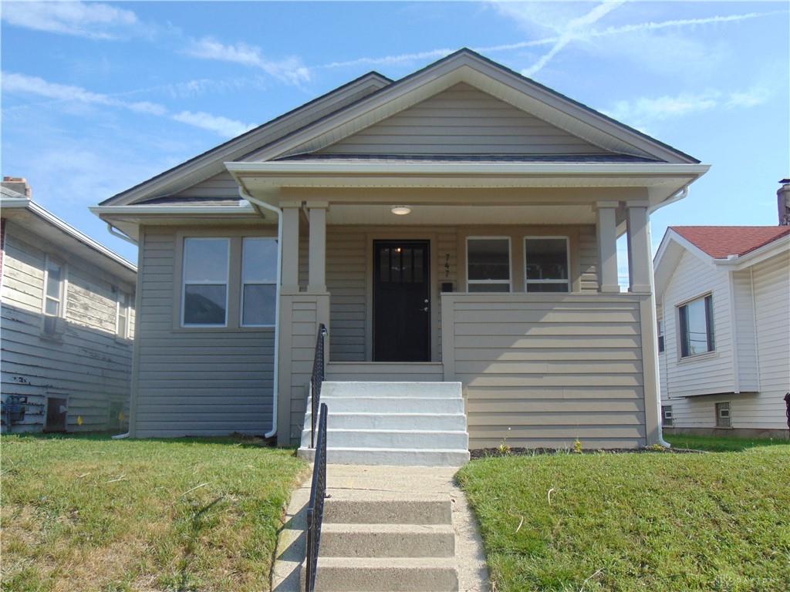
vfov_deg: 40.7
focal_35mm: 35
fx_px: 799
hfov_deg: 52.6
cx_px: 395
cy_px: 296
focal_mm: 6.3
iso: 80
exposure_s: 1/800
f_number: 3.2
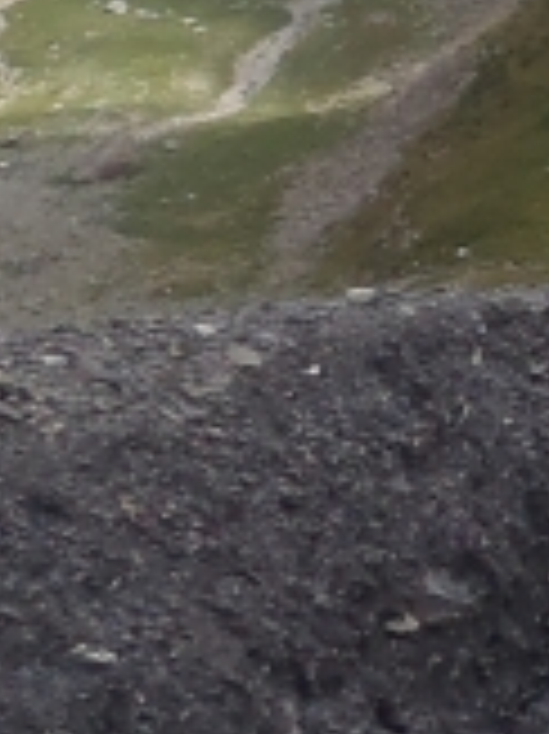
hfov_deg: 7.0
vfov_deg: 10.0
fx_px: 3896
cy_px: -743
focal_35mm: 184
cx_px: 1778
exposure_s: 1/400
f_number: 4.5
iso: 80
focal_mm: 5
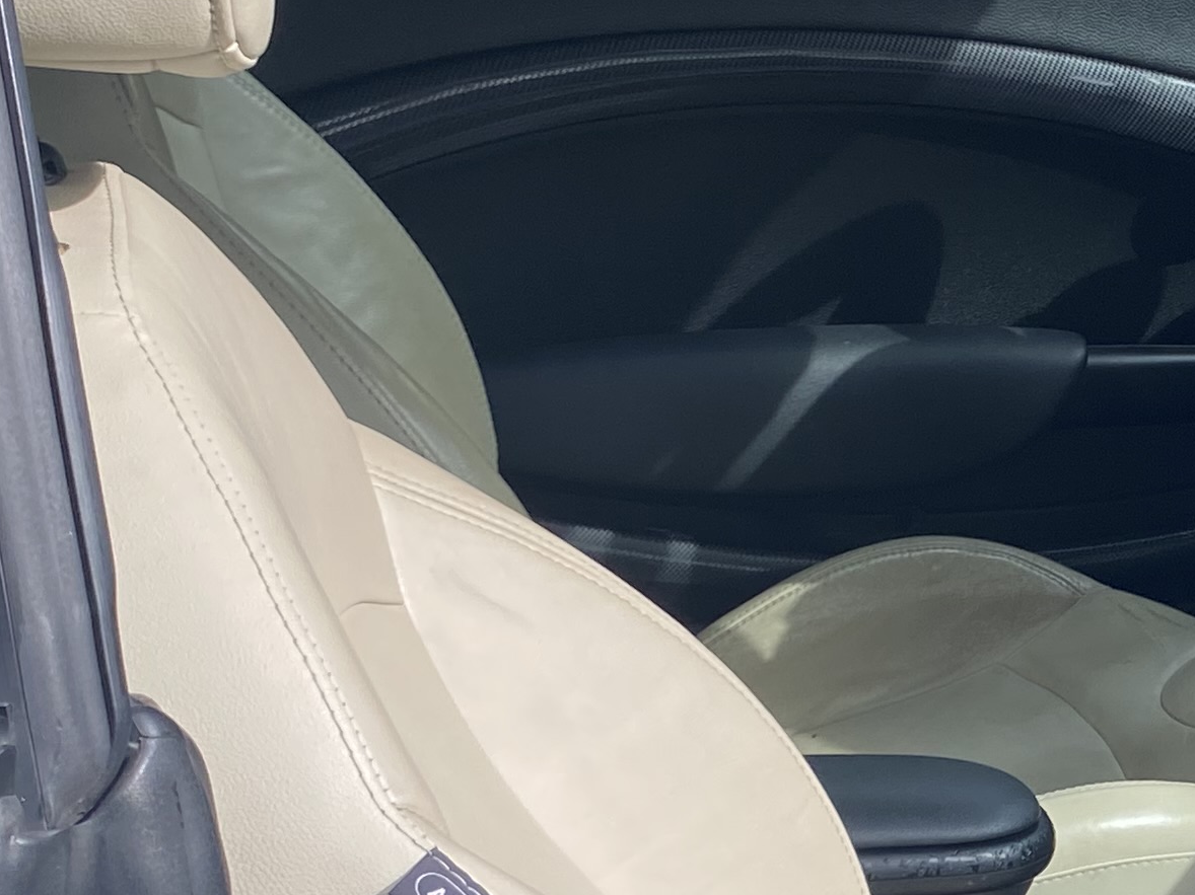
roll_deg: -3.6
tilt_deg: -22.8
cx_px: 1492
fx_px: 3072
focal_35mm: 89
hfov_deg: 20.4
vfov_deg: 16.4
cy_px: 749
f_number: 1.8
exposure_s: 1/515
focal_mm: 4.25
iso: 32
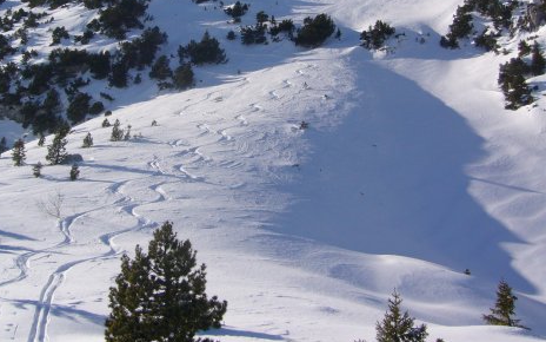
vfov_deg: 26.5
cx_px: 240
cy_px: 81
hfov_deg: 41.8
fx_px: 714
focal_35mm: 48
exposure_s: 1/800
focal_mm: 5.8
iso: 80
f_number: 5.6
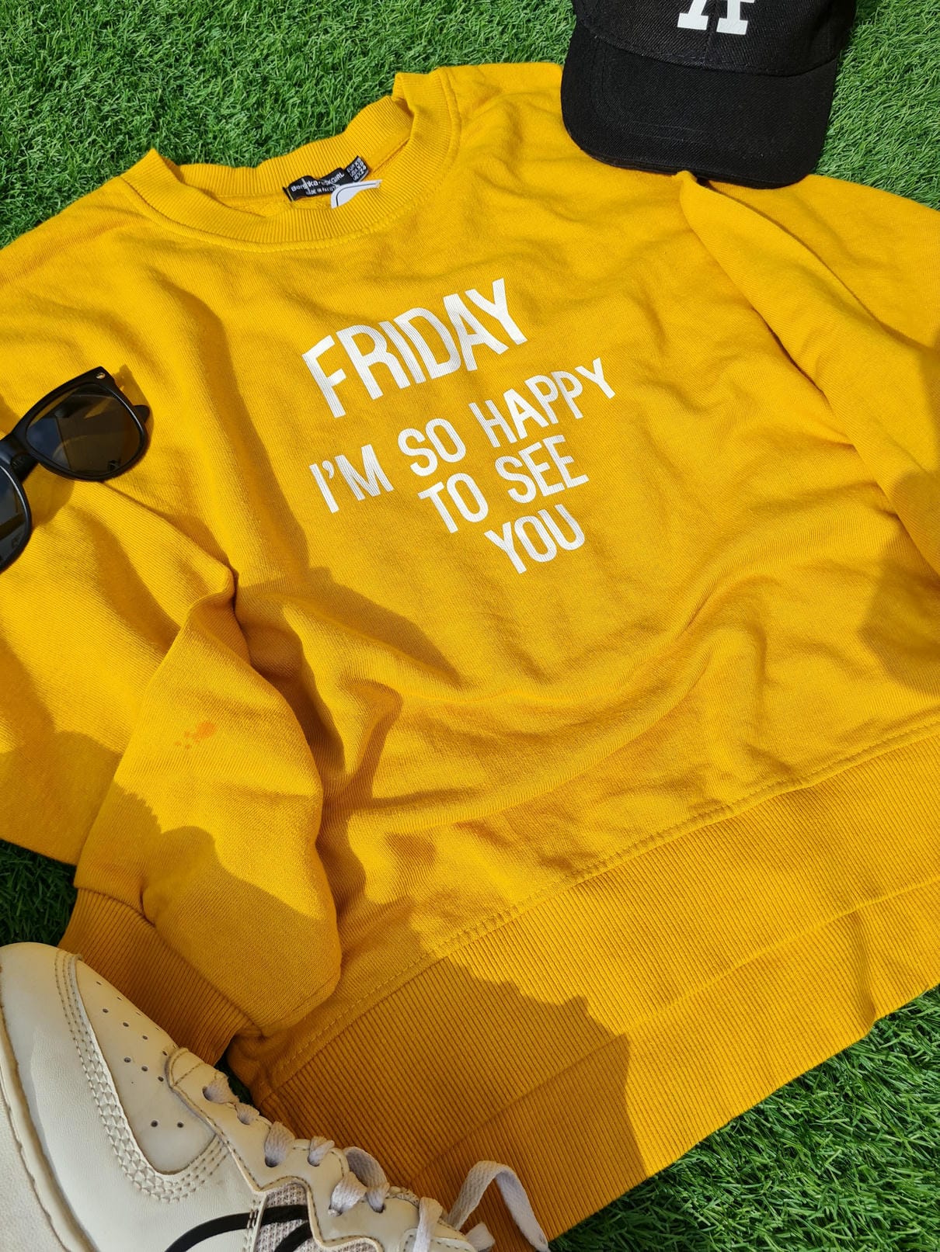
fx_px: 941
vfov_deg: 67.3
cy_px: 626
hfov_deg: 53.1
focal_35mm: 26
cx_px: 470
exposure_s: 1/2500
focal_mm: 5.4
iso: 50
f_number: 1.8
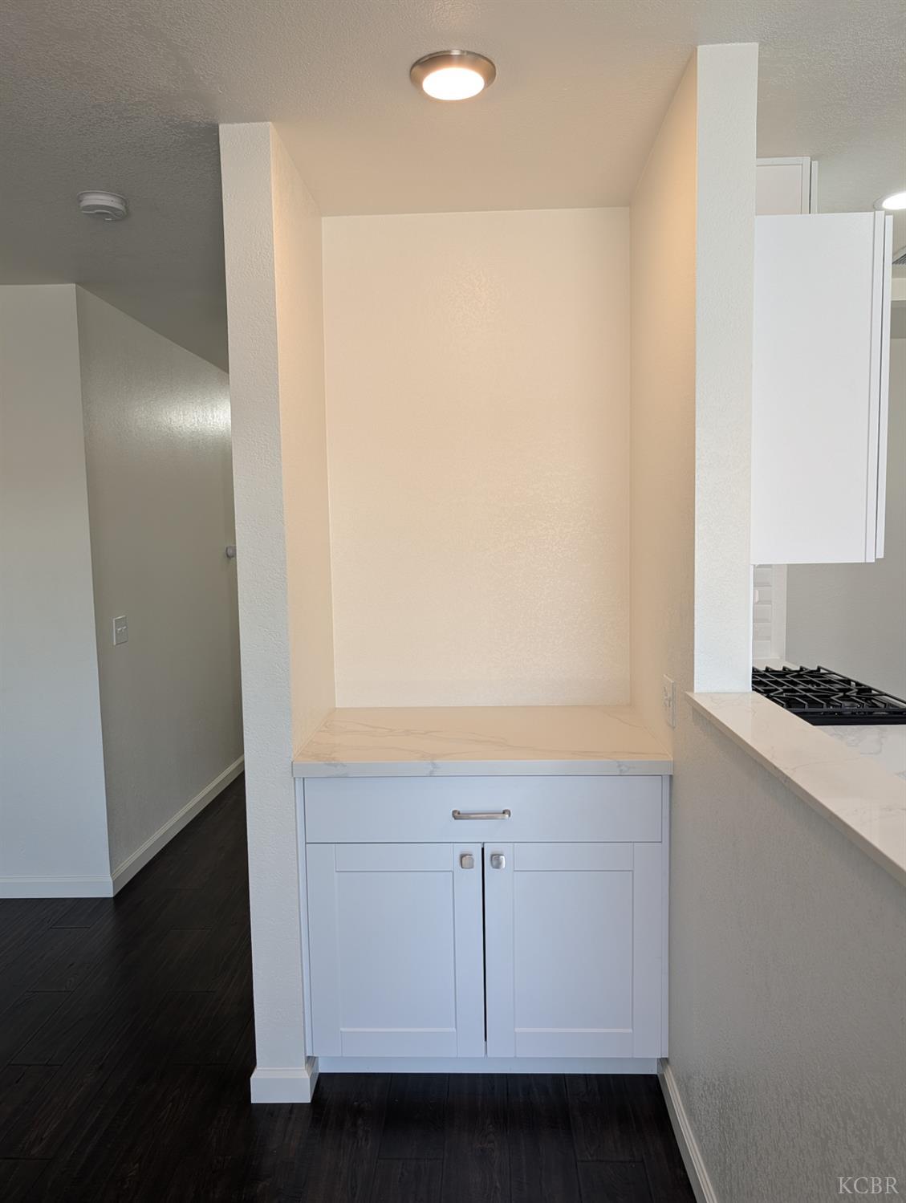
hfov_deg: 56.9
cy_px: 602
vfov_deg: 71.5
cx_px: 453
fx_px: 835
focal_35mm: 24
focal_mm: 6.9
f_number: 1.68
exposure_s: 1/30
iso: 31
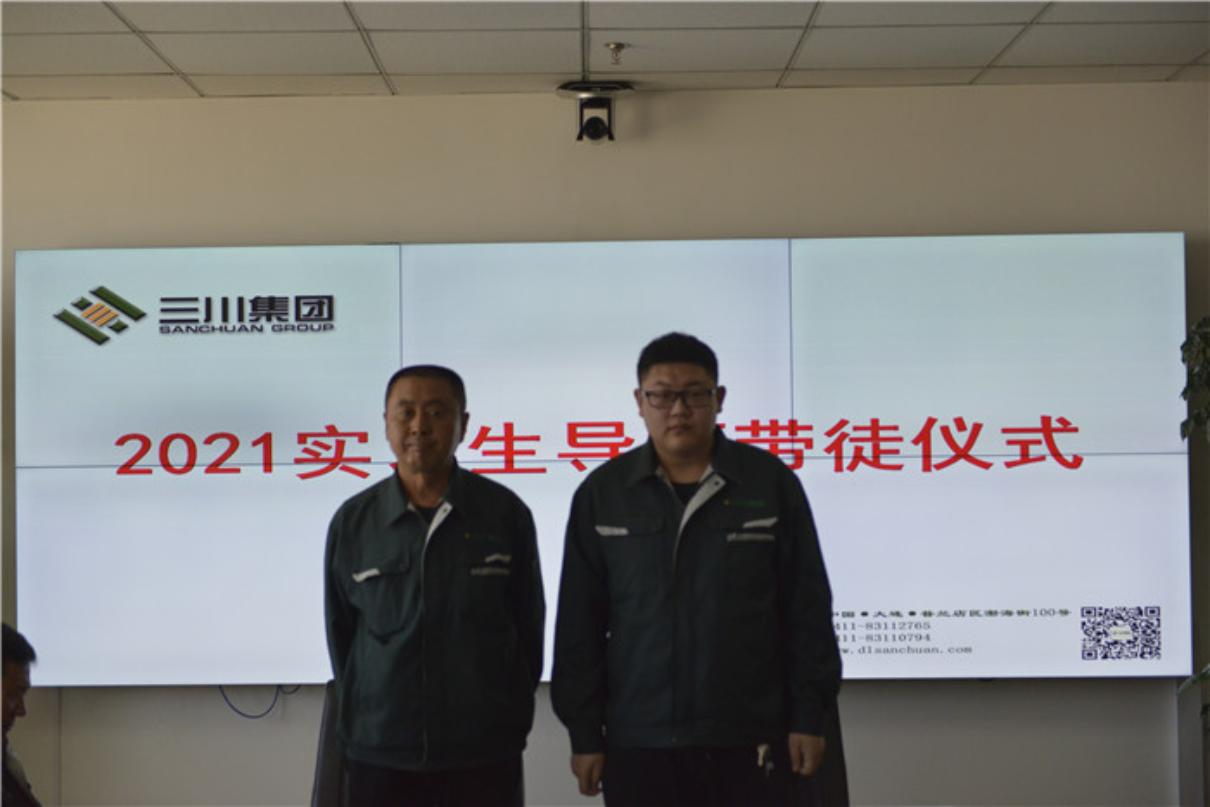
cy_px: 404
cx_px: 605
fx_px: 2084
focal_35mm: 62
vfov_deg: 21.9
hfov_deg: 32.4
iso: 2200
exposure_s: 1/2000
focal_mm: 62
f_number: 2.8
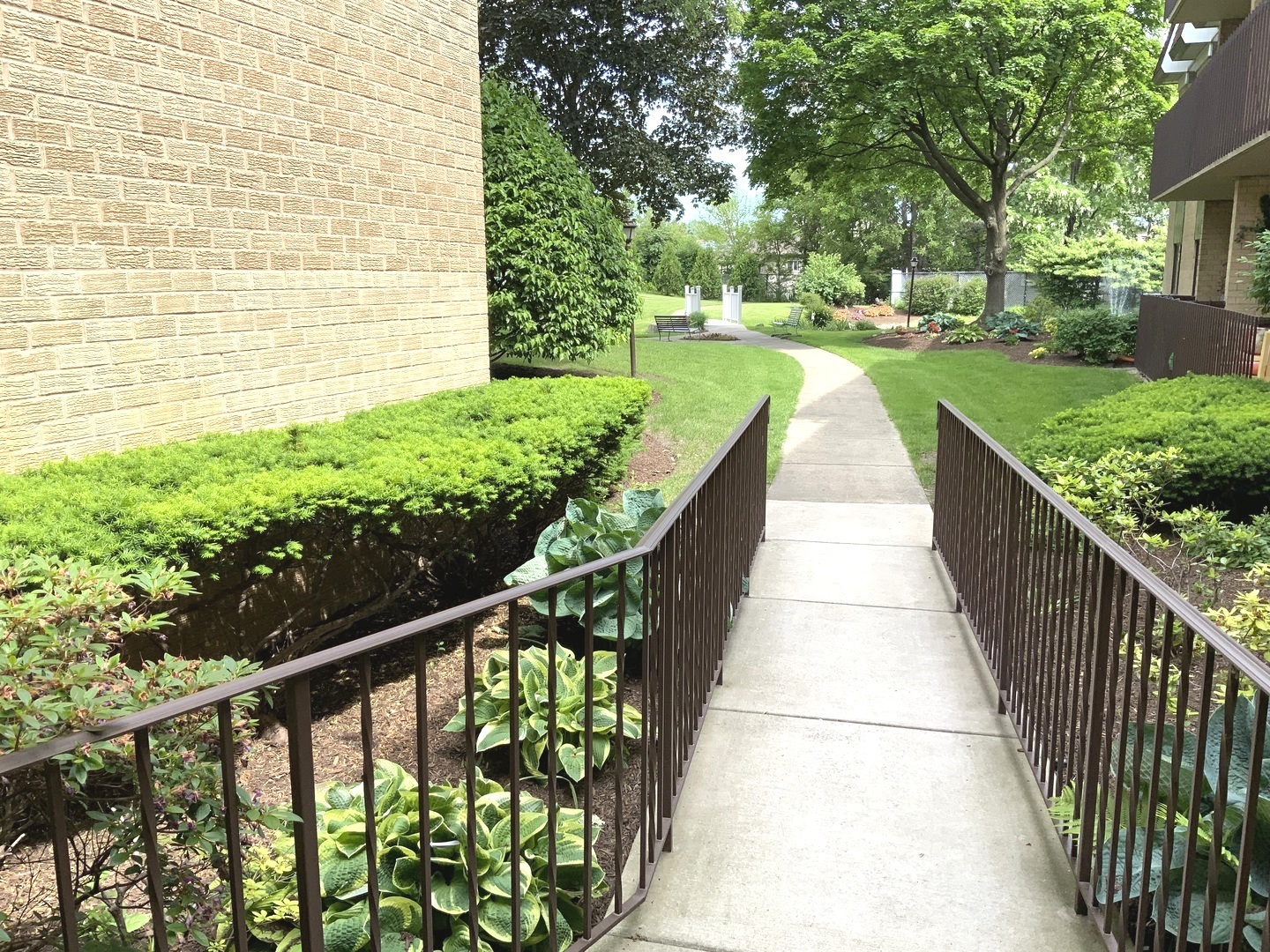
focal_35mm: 29
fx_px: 1064
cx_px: 635
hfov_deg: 61.7
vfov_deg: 48.2
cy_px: 476
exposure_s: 1/461
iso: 16
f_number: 1.8
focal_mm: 3
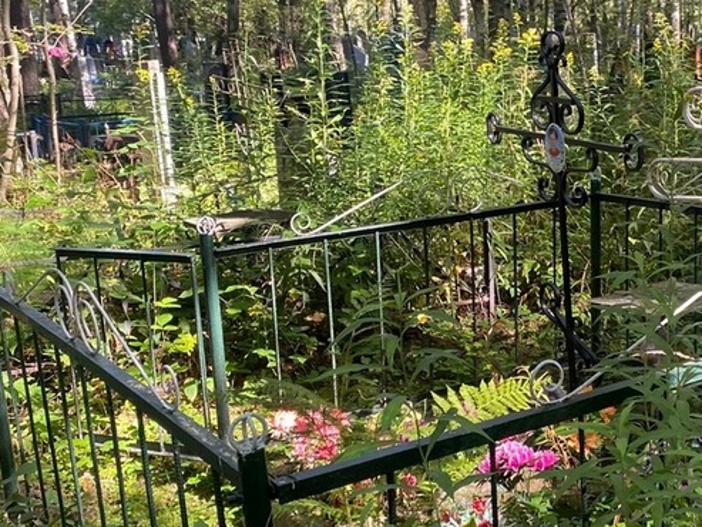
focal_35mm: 54
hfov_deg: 34.3
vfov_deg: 27.0
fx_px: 1095
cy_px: 303
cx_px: 577
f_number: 1.8
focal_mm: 4.25
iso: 50
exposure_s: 1/121
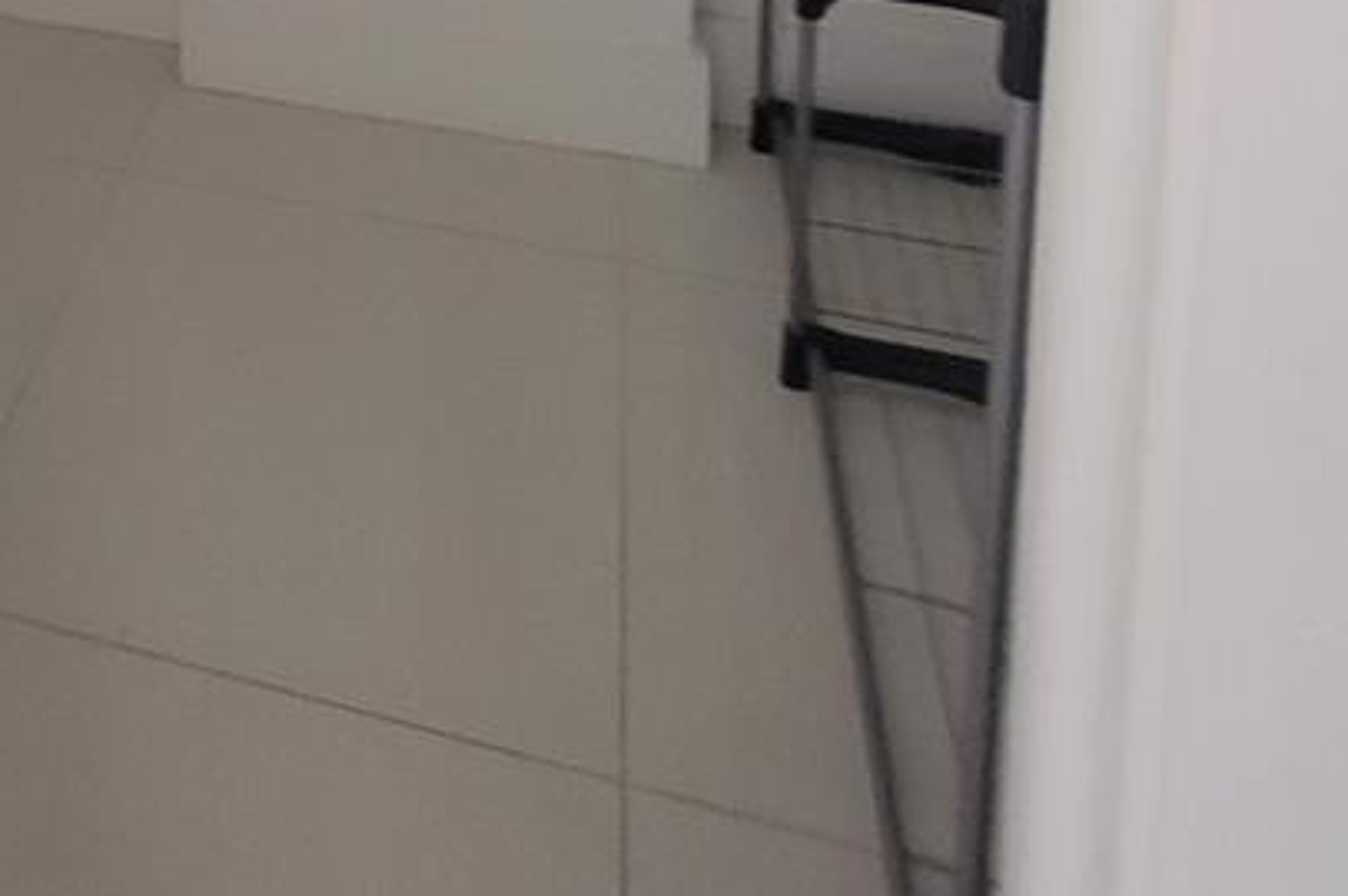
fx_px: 1497
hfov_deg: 43.7
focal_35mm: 40
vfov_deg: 22.0
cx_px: 106
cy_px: -687
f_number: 2.2
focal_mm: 2.2
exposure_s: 1/30
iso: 500
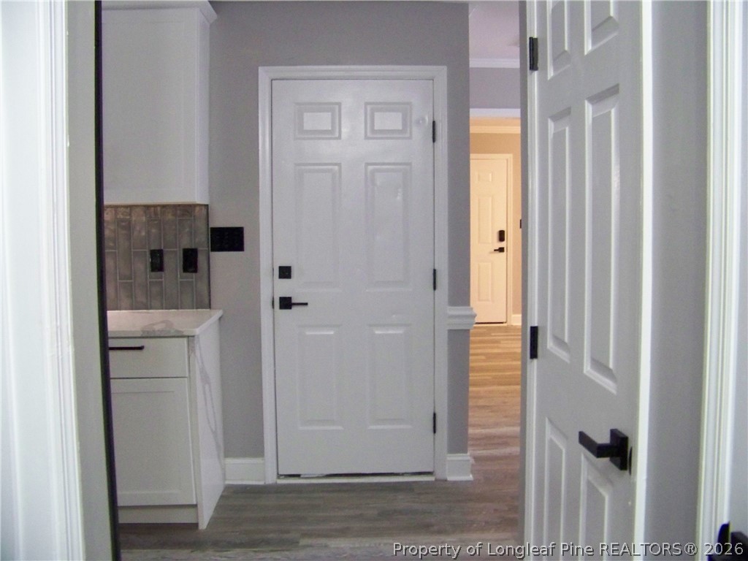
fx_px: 778
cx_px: 374
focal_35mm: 36
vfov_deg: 39.7
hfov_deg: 51.4
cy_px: 280
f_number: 2.8
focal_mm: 5.85
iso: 320
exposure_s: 1/30
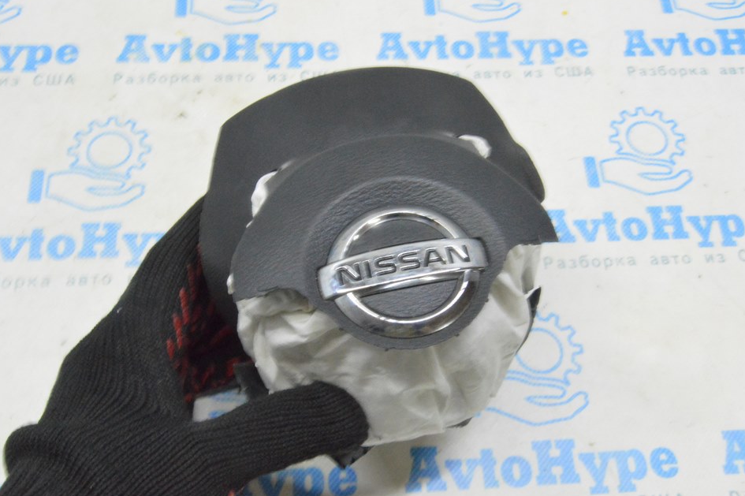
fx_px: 807
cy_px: 257
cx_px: 397
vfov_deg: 34.2
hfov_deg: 49.5
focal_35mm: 39
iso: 6400
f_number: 20
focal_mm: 24
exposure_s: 1/15
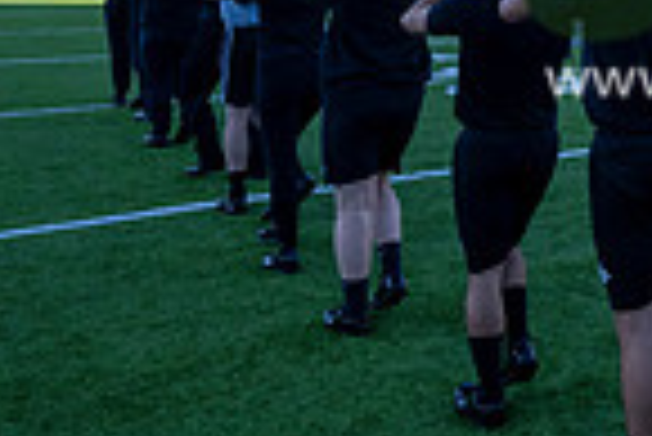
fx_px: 1015
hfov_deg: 28.8
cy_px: -79
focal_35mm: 56
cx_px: 854
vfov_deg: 22.5
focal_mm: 14
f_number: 4.5
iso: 160
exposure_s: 1/500
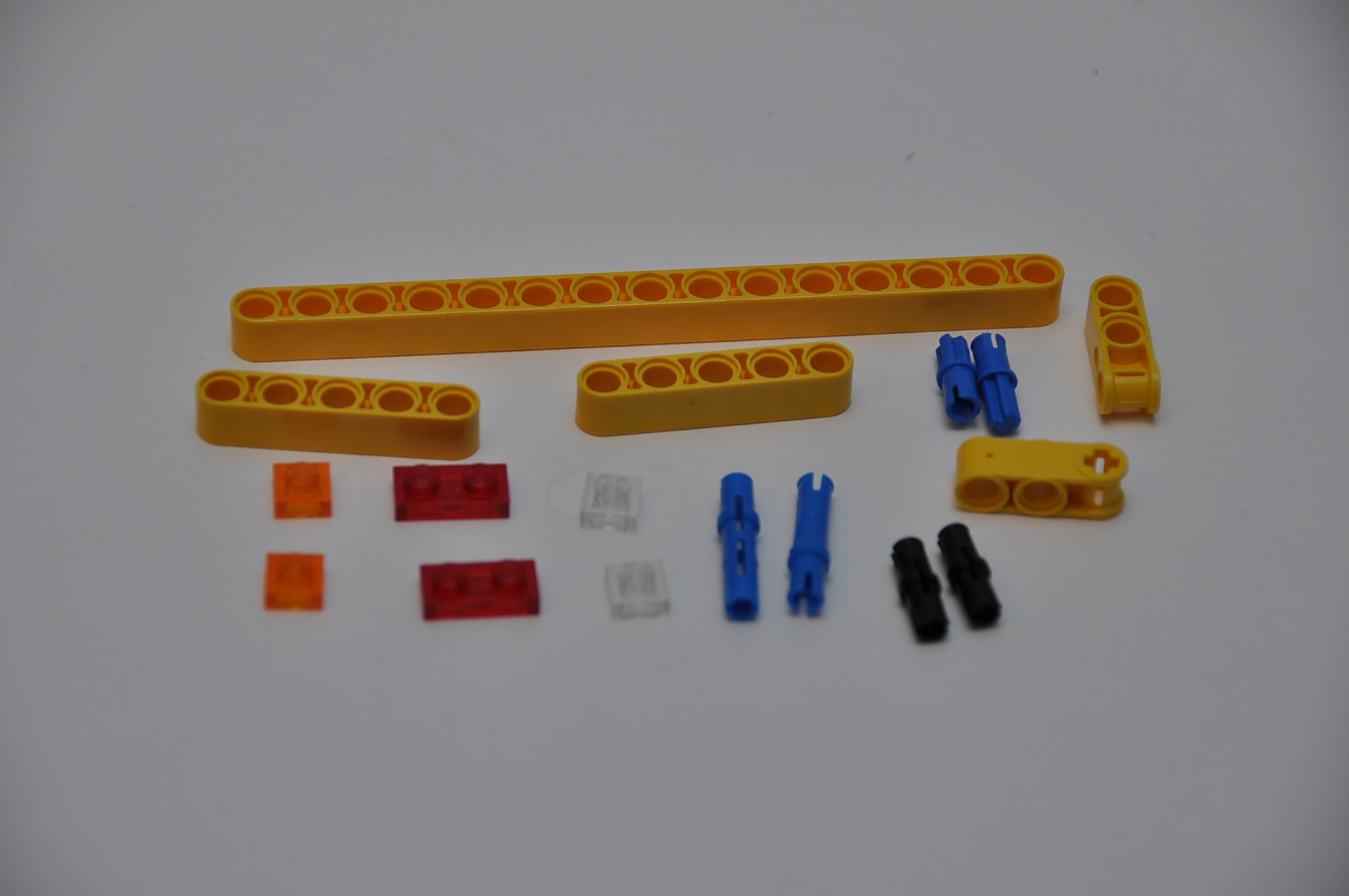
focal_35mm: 158
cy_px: 448
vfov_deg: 8.7
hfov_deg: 13.1
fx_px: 5895
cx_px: 674
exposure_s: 1/60
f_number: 5.3
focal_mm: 105
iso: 200
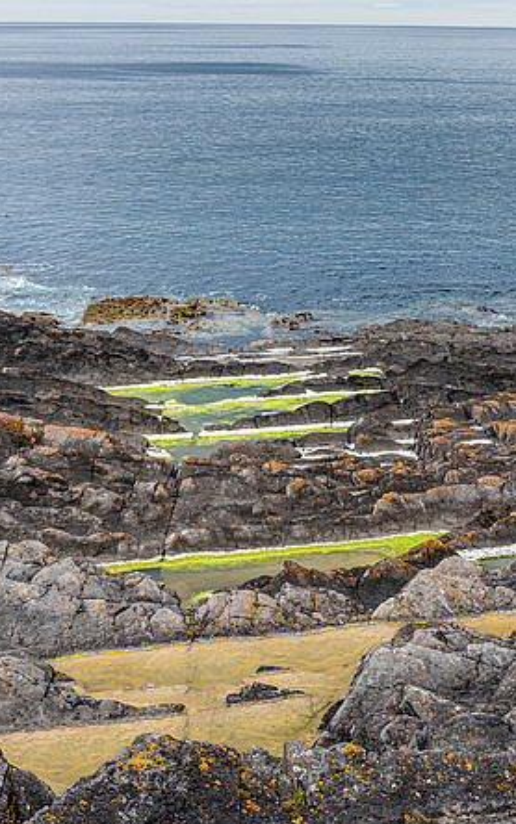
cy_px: 416
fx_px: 1438
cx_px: 241
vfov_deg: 32.0
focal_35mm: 64
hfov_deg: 20.3
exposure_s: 1/125
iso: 320
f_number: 16
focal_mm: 62
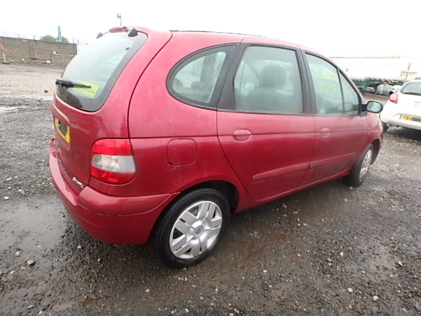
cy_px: 158
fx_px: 255
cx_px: 210
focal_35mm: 21
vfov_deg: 63.4
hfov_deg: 79.0
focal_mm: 3.7
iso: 160
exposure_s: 1/60
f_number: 3.5
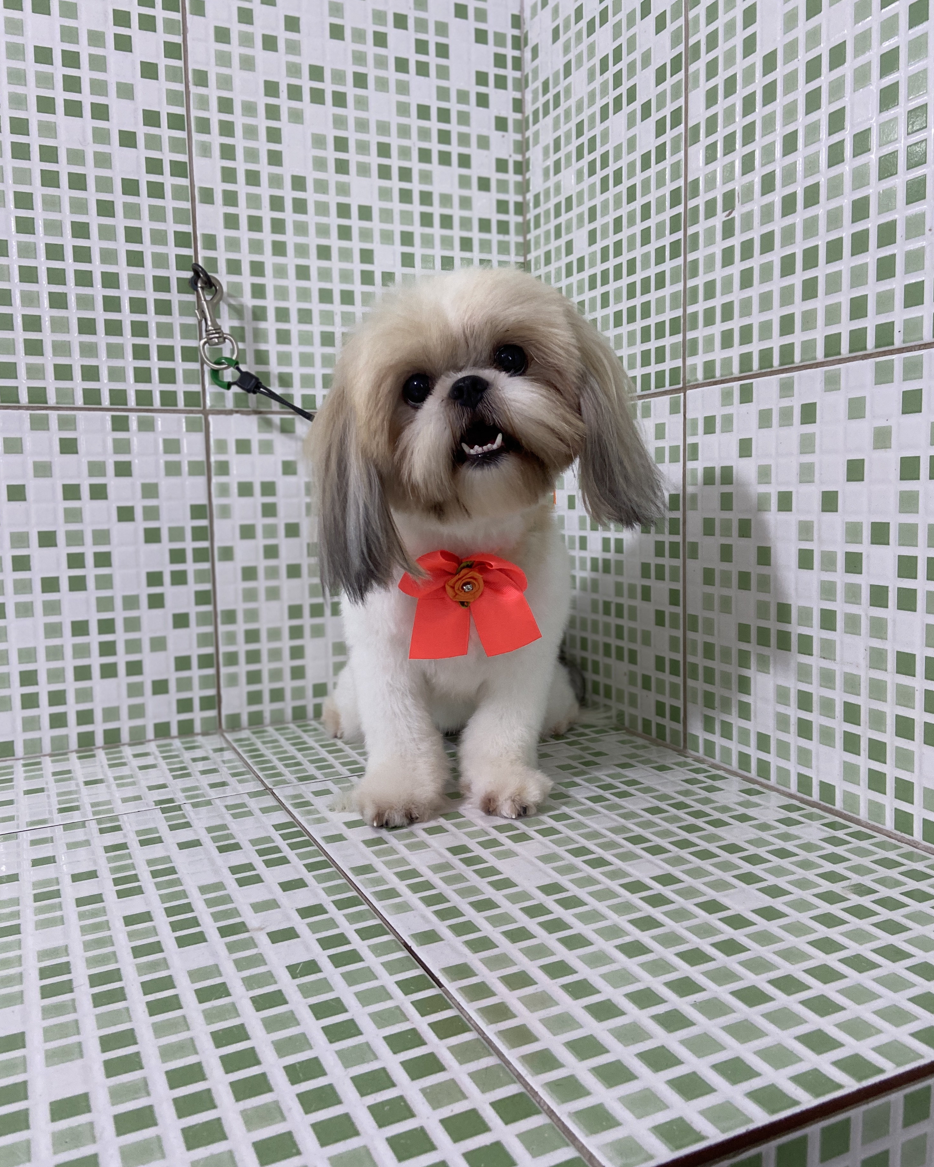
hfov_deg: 51.5
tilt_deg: -4.5
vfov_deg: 62.2
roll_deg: +2.0
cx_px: 476
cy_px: 596
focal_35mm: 28
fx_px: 967
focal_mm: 4.25
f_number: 1.8
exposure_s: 1/60
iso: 160
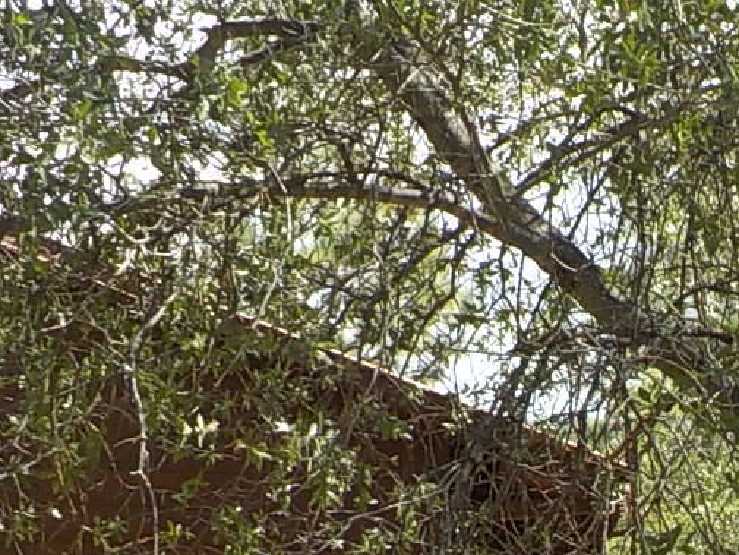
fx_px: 2029
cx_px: 821
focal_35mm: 95
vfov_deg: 15.0
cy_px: 684
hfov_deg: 19.7
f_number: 3.3
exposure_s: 1/250
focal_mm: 4.1
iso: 125
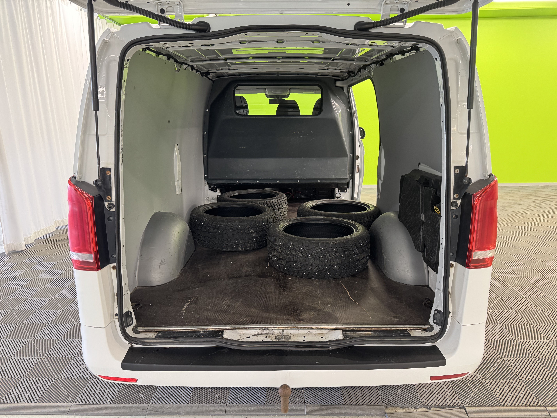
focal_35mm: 24
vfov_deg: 56.8
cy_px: 209
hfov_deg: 71.6
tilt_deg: -13.7
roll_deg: +1.0
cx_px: 278
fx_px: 386
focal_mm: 6.76
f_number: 1.78
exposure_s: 1/50
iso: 400
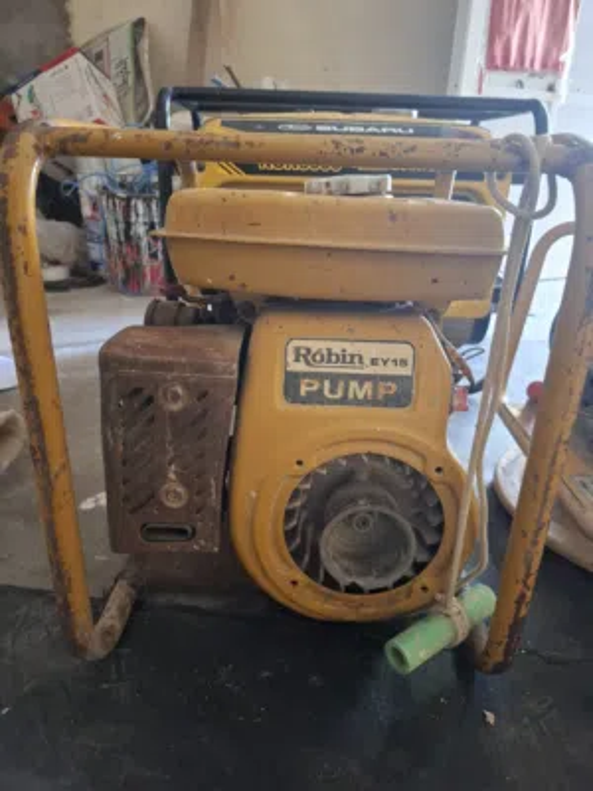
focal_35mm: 23
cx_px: 296
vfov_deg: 73.9
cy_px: 396
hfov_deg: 58.9
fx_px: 525
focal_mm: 5.54
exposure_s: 1/25
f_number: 1.8
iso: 320
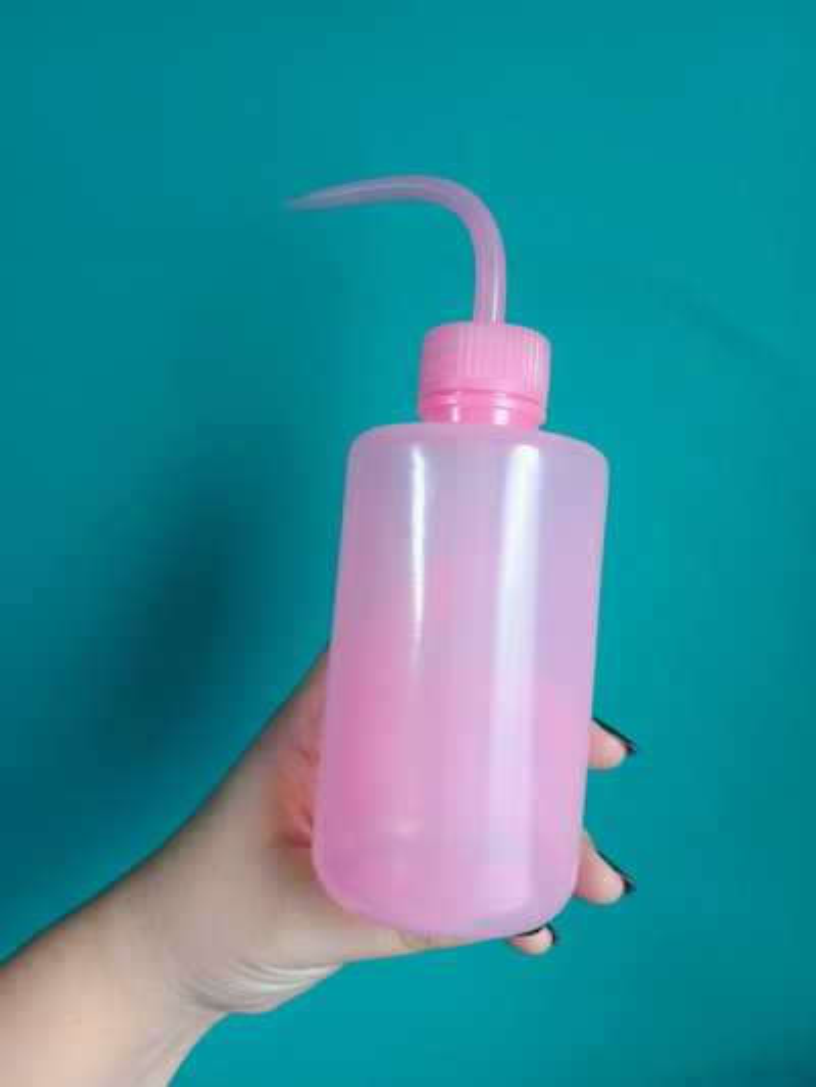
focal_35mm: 24
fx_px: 754
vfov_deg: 71.6
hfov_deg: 56.8
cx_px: 408
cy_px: 544
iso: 678
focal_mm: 5.89
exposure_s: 1/50
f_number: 1.4
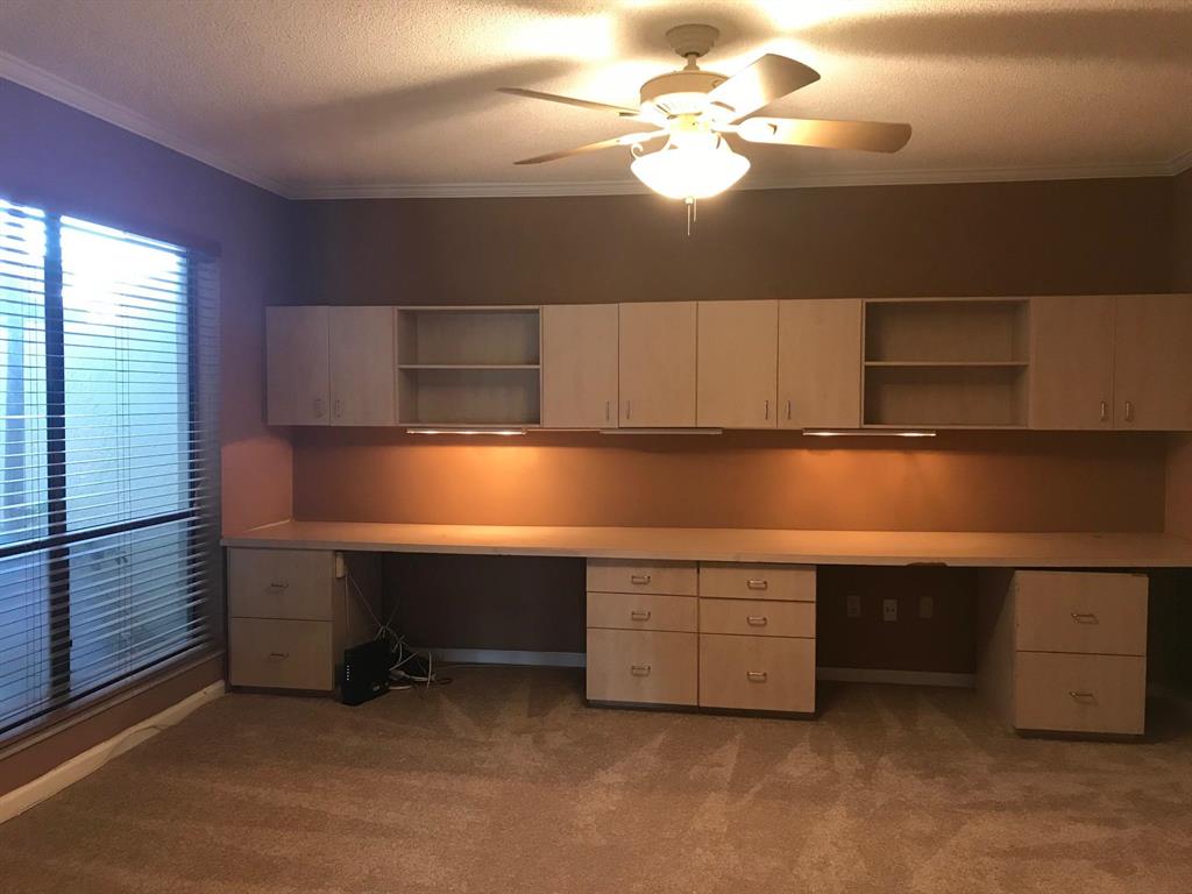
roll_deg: +0.3
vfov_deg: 49.7
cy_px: 447
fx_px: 964
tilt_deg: -3.3
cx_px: 596
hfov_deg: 63.4
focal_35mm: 28
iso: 64
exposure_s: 1/15
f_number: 1.8
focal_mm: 3.99
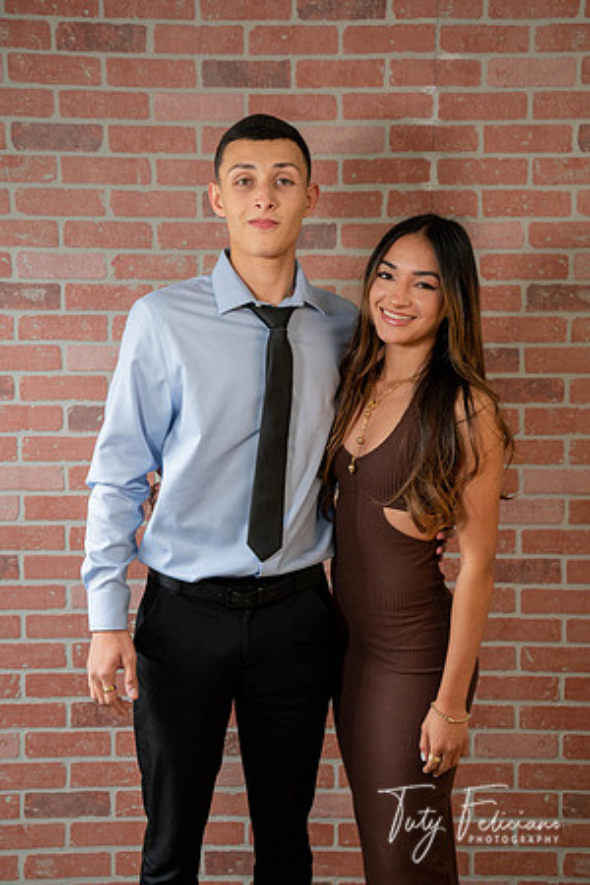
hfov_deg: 27.5
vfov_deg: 40.3
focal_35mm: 49
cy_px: 442
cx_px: 295
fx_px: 1204
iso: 1600
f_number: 5.6
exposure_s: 1/80
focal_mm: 49
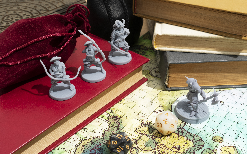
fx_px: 370
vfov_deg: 23.6
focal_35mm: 55
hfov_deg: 36.9
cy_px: 76
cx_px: 124
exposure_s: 1/100
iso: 250
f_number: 10
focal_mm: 35
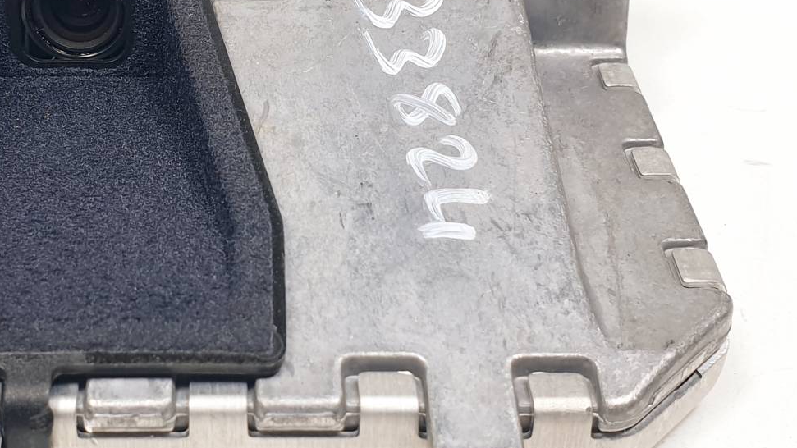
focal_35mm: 42
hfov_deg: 47.3
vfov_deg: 28.2
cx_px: 241
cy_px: 168
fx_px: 888
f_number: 2.4
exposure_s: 1/165
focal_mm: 4.3
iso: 50
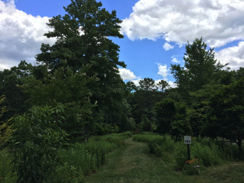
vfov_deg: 48.2
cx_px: 122
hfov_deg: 61.7
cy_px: 92
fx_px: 204
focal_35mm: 29
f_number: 2.2
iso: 32
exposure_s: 1/1582
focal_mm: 4.15
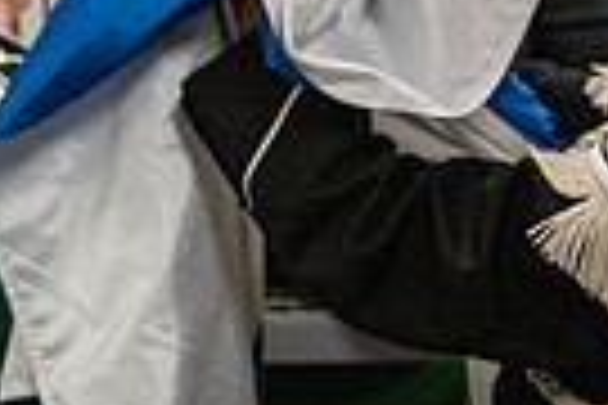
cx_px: -441
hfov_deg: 16.9
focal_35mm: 103
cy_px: 223
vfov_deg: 13.3
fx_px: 1739
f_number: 3.2
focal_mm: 24
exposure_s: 1/500
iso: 5000
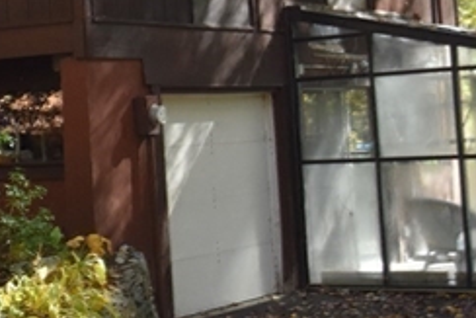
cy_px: -30
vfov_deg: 12.6
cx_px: -139
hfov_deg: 17.9
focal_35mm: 107
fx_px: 1417
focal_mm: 17
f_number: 7.1
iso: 800
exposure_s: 1/200
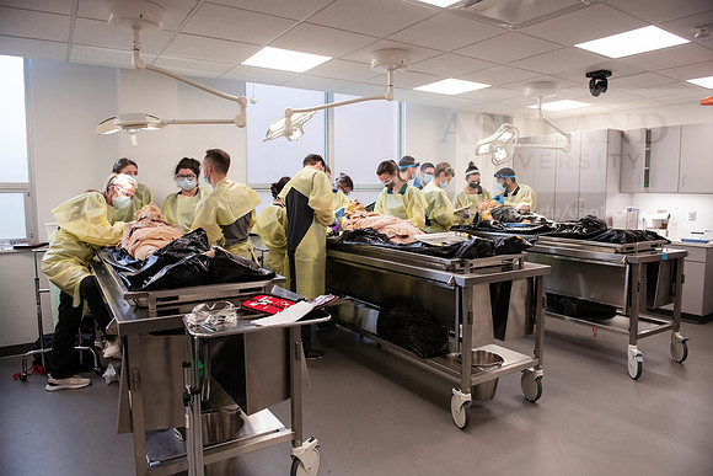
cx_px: 356
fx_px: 475
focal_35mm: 24
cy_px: 238
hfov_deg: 73.7
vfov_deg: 53.2
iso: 1250
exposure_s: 1/250
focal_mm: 24
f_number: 4
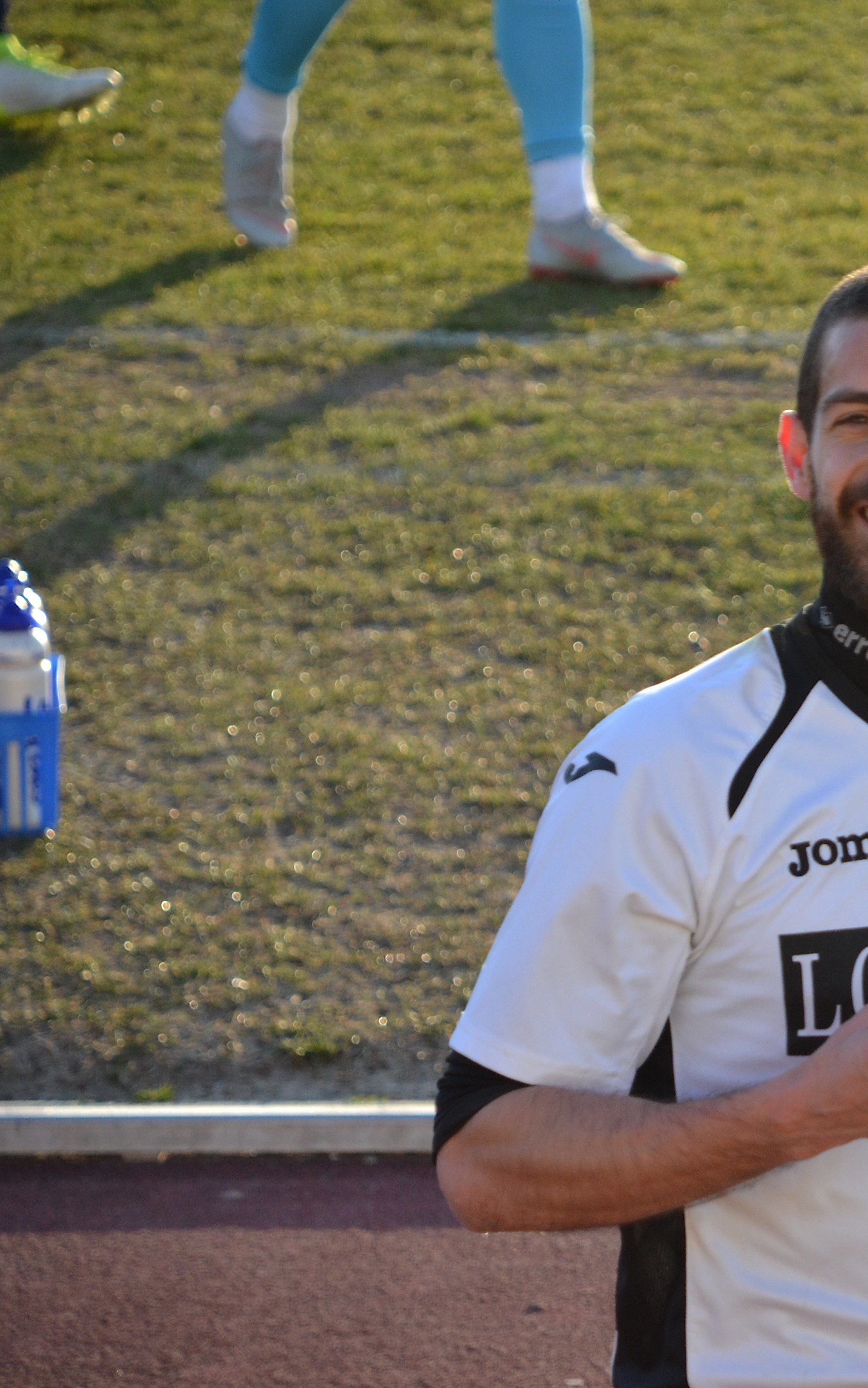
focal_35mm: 311
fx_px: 11760
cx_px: 1003
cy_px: 693
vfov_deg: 6.8
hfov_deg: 4.2
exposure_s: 1/400
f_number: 5.6
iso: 400
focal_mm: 135
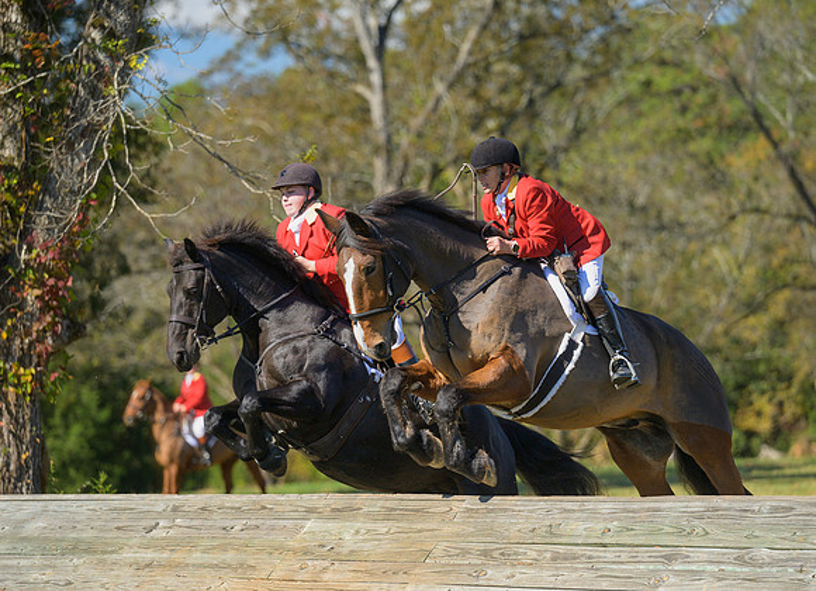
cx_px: 443
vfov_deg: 7.0
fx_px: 4802
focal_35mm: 206
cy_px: 296
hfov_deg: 9.7
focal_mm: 195
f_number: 4
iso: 200
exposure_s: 1/1000
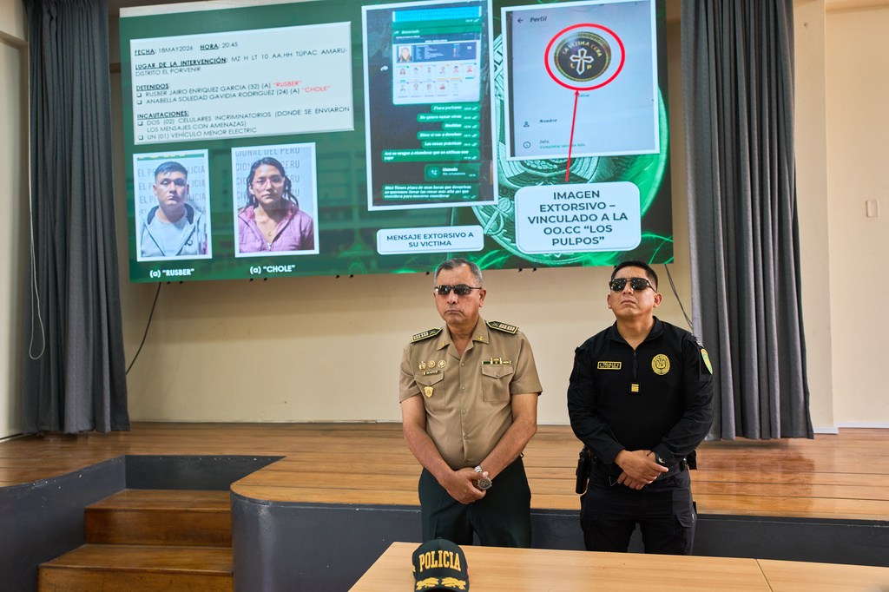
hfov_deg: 54.4
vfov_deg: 37.8
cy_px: 296
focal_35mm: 35
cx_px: 444
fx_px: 864
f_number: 2.5
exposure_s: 1/250
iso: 500
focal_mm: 35
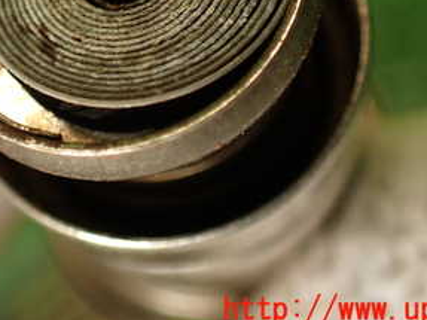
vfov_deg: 21.1
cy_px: -6
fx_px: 826
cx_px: 113
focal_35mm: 67
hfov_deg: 28.6
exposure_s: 1/60
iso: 160
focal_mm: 5.79
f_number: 2.4
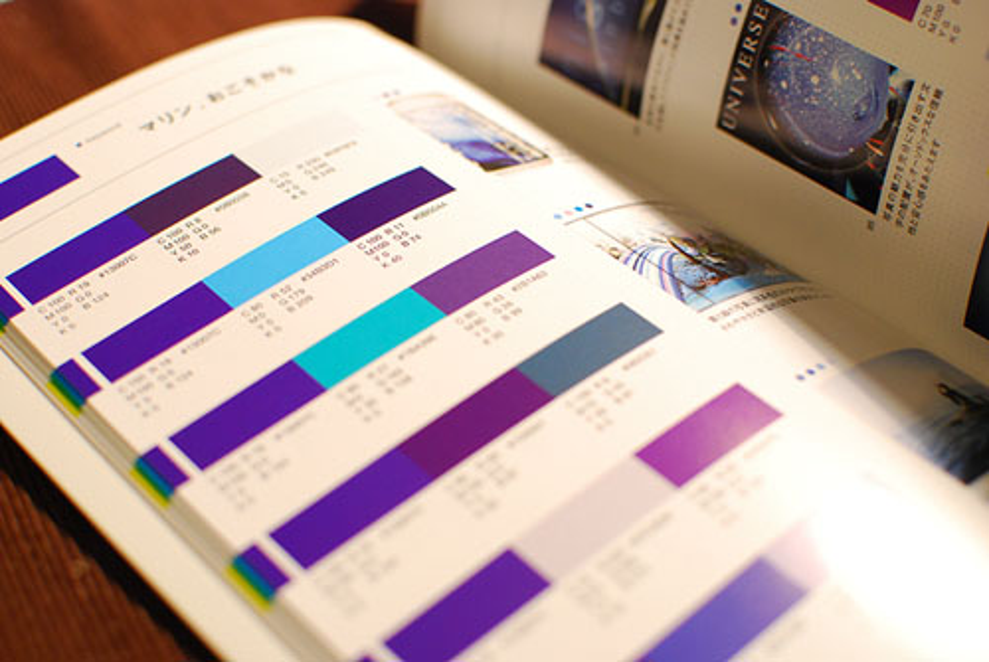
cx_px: 494
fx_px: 1444
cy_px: 331
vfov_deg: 25.8
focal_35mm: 52
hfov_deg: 37.8
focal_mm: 35
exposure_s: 1/30
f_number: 3.5
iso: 500
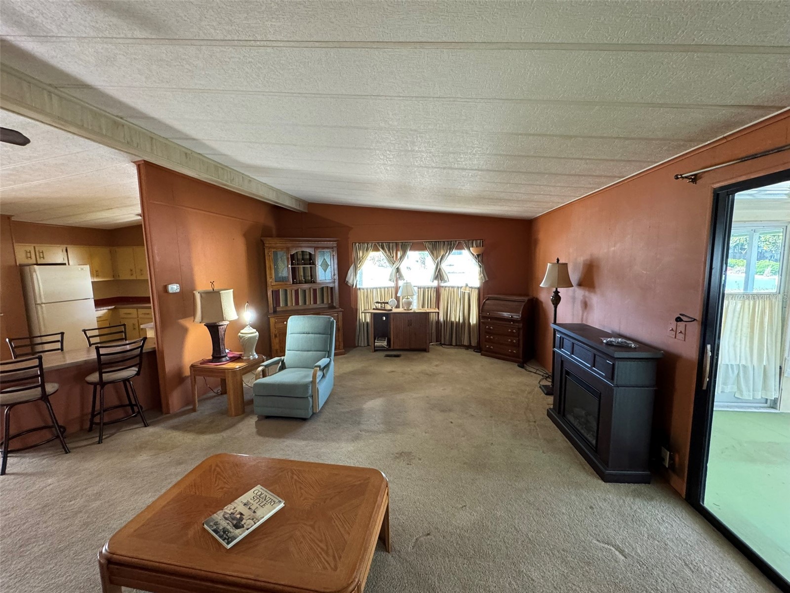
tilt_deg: -5.2
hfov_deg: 102.1
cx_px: 395
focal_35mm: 14
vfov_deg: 85.7
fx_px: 320
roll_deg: -0.6
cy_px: 296
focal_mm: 2.22
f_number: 2.2
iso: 500
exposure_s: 1/60
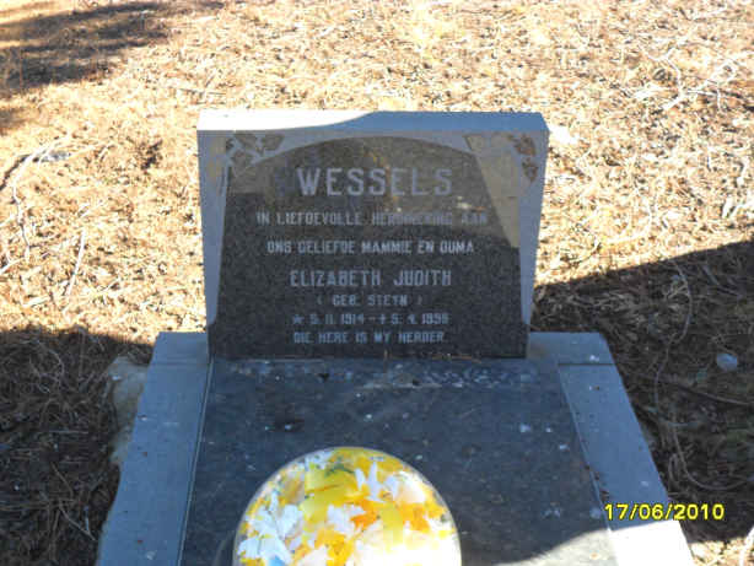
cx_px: 377
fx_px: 1133
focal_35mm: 52
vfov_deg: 28.1
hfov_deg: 36.8
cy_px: 283
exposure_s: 1/60
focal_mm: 9.3
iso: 100
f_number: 5
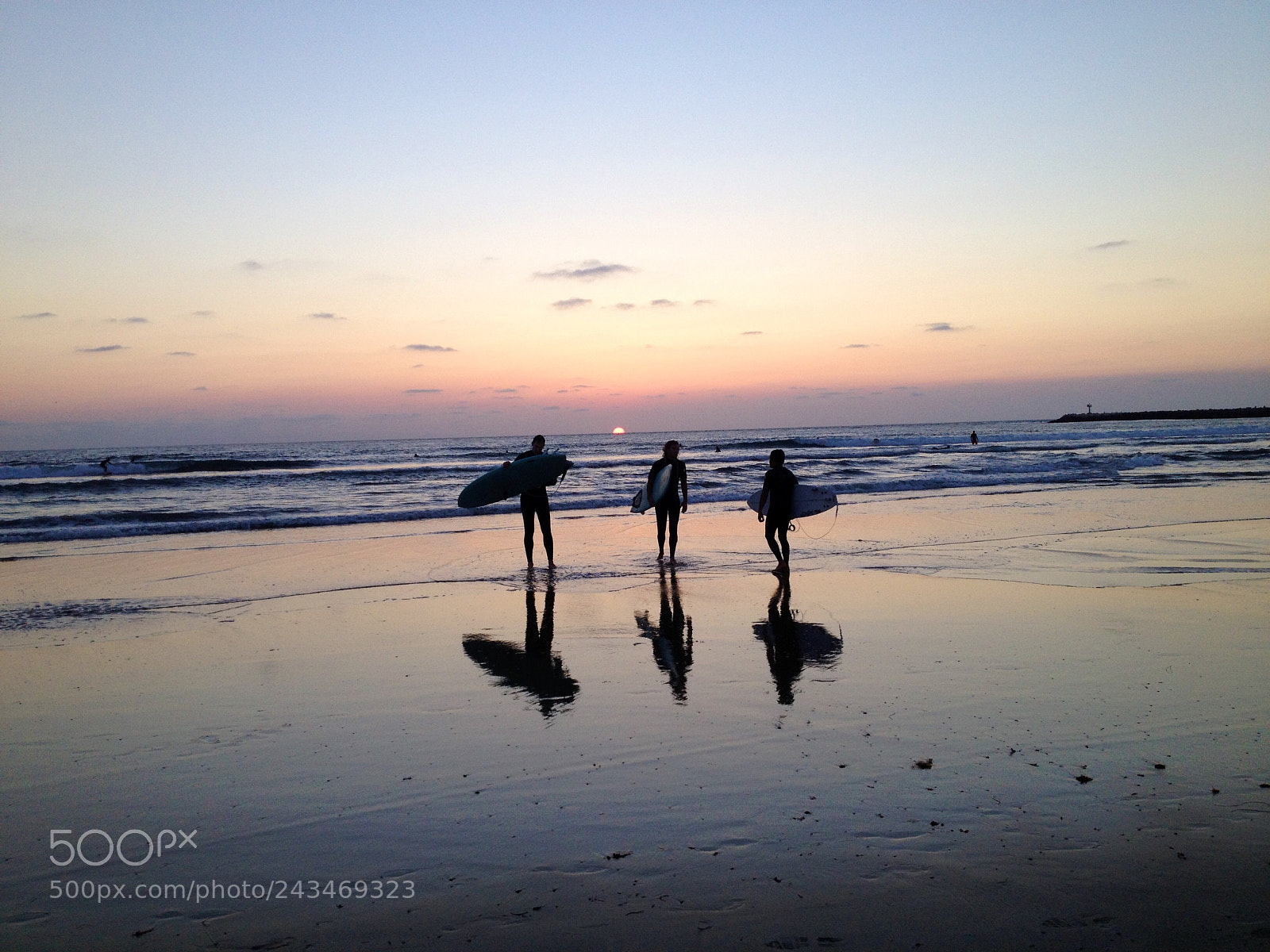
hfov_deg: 52.6
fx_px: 1284
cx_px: 635
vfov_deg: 40.7
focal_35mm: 35
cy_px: 476
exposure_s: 1/234
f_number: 2.4
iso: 50
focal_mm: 4.28
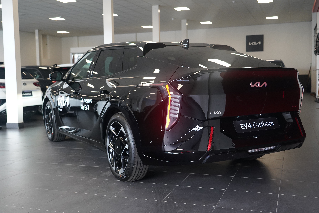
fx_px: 346
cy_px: 106
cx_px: 160
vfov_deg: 34.2
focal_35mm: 39
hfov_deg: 49.6
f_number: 4.5
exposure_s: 1/60
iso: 2000
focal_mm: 39
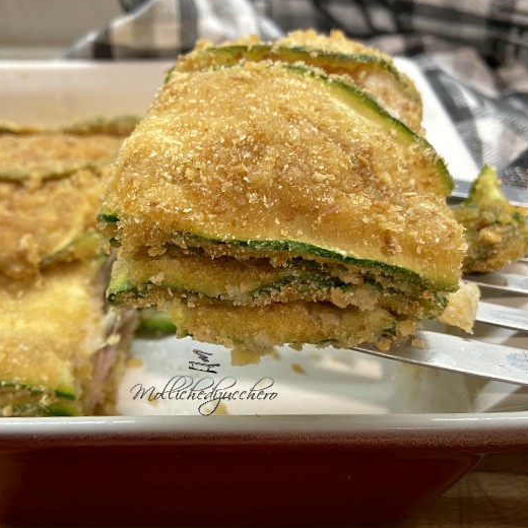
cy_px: 254
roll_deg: +4.7
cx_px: 209
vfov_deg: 48.4
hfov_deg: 48.1
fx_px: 587
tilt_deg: -34.8
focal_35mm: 34
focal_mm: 4.25
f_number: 1.8
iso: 125
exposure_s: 1/50
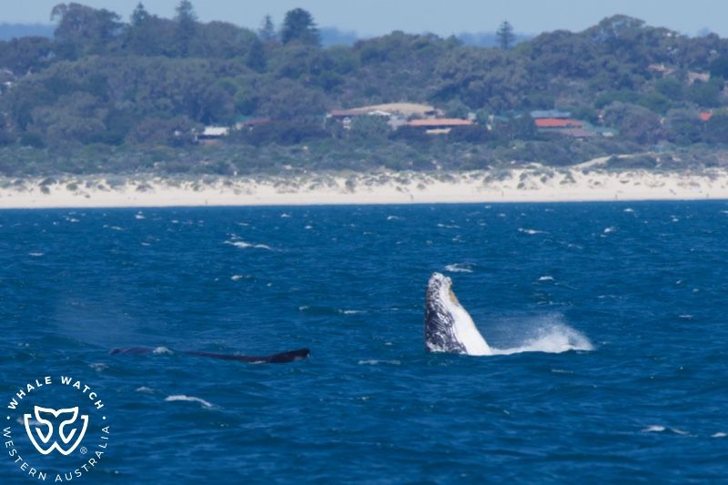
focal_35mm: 600
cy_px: 242
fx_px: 12130
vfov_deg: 2.3
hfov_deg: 3.4
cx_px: 364
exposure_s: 1/3200
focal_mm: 600
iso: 1000
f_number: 8
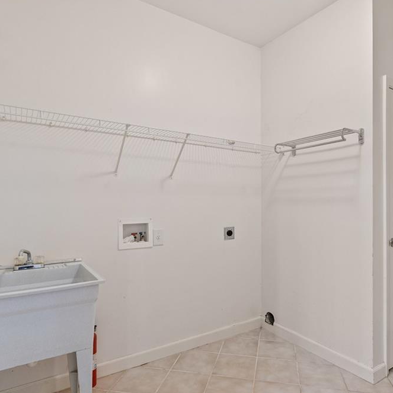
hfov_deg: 71.7
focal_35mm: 21
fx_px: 270
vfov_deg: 72.1
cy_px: 196
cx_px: 226
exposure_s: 1/2
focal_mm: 16
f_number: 8
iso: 200
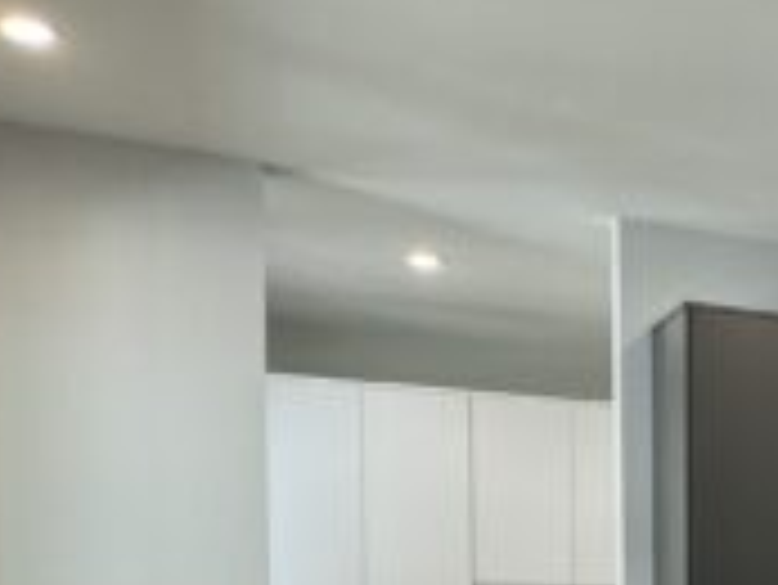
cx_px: 1084
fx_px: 1394
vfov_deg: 22.0
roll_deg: -0.4
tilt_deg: -2.5
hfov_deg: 25.5
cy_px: 698
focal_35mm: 62
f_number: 2.2
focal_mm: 2.22
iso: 250
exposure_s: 1/120
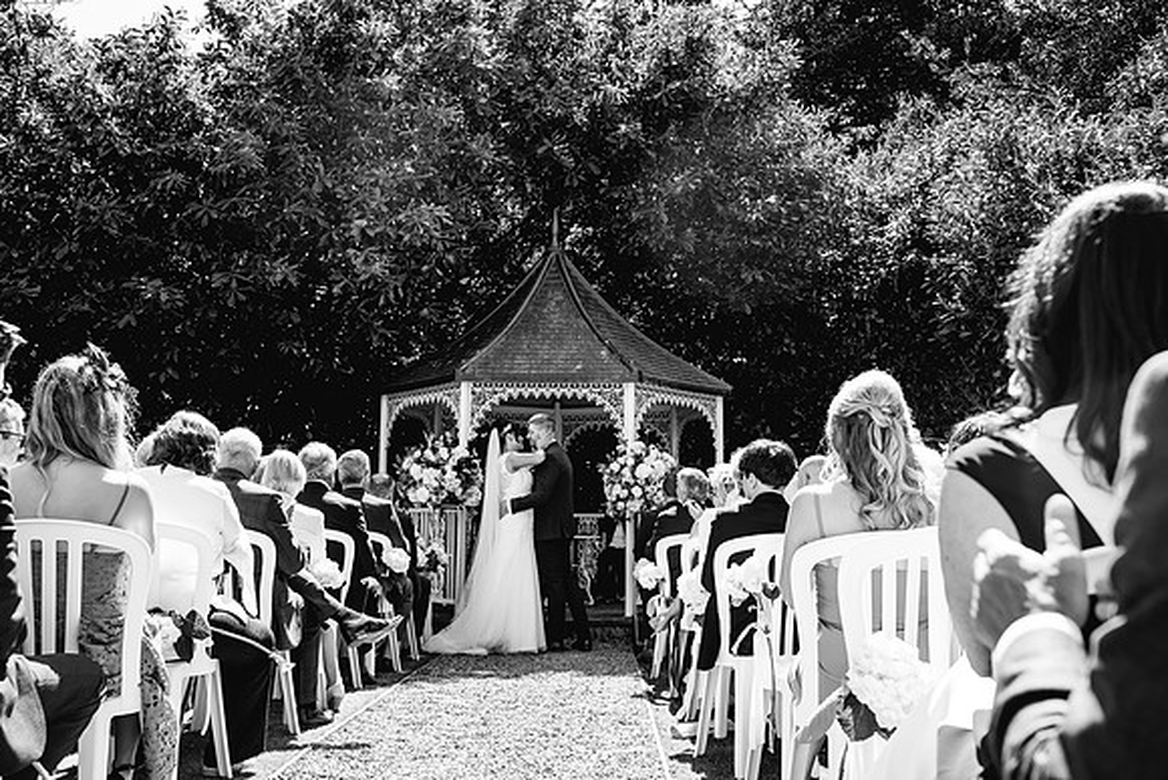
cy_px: 390
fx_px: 1146
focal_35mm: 35
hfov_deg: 54.0
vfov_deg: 37.6
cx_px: 584
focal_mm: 35
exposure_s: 1/200
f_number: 5
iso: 160
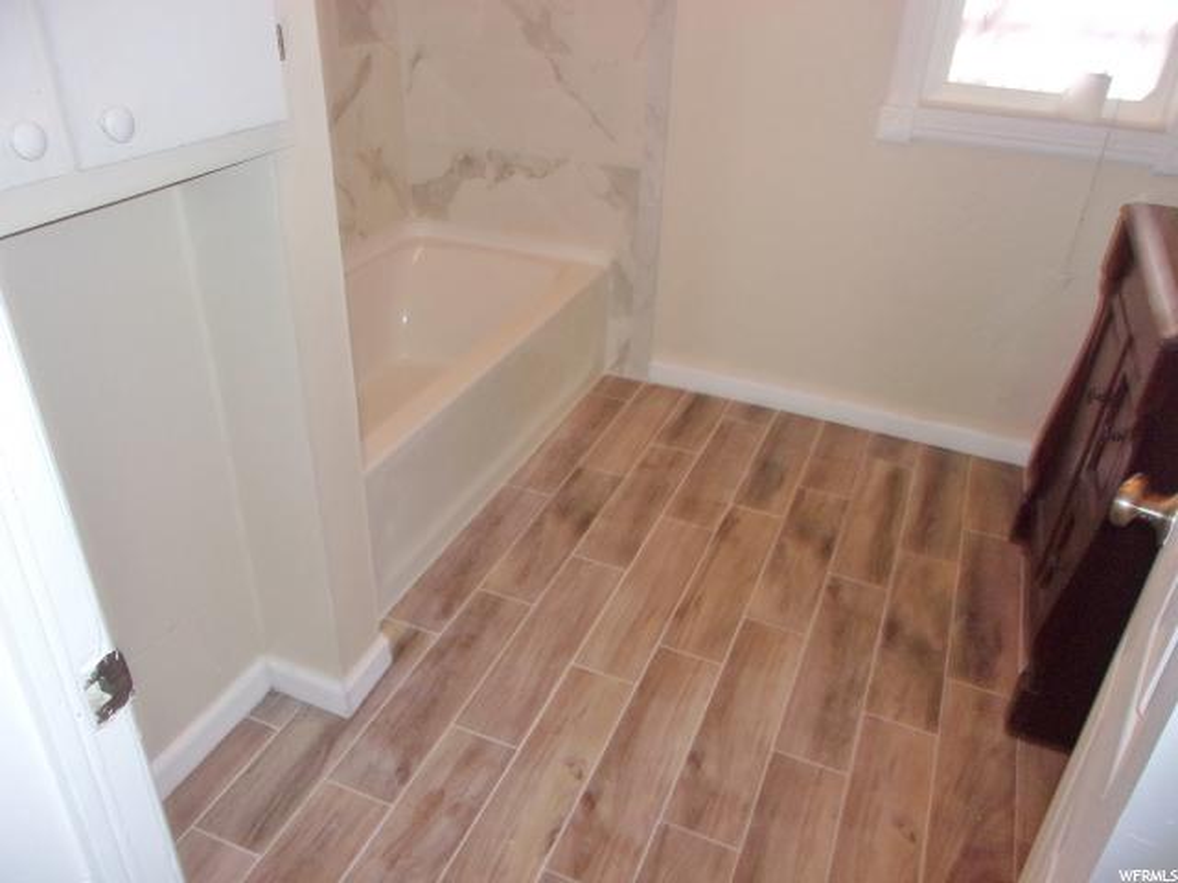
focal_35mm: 27
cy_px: 442
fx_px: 919
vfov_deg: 51.4
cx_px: 589
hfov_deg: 65.3
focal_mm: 4.9
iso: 200
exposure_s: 1/34
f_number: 3
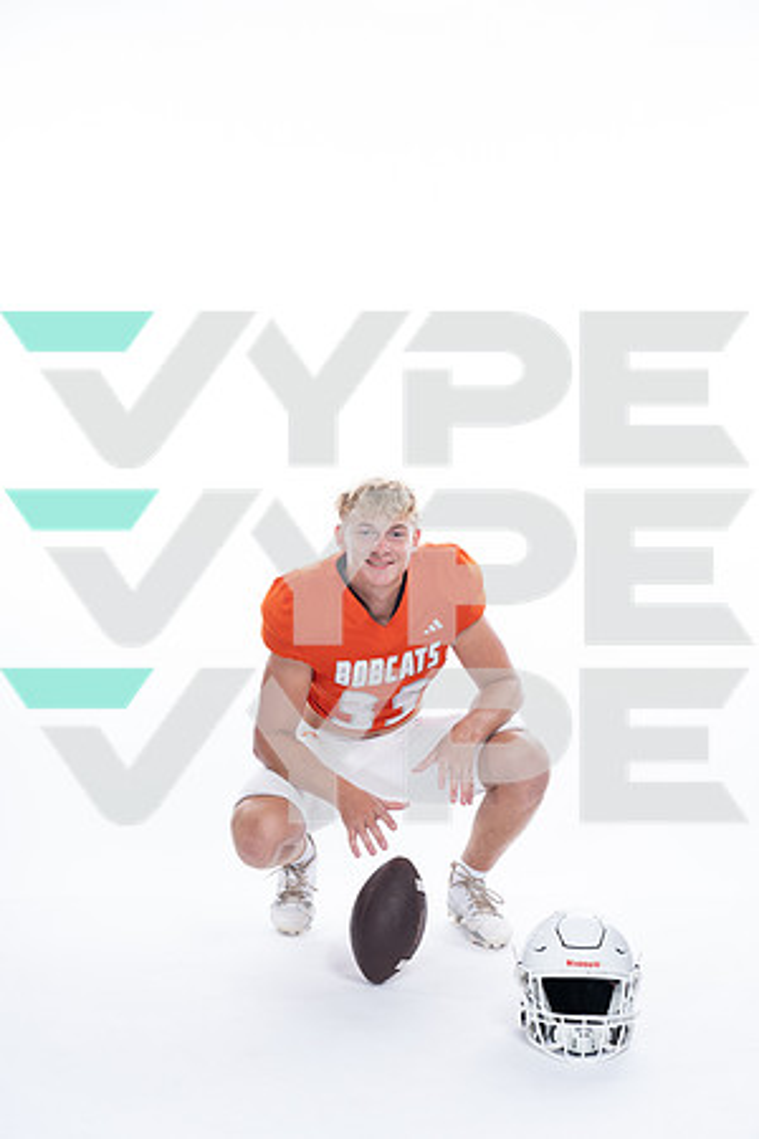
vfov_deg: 32.9
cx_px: 380
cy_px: 570
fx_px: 1929
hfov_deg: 22.3
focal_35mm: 61
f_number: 5.6
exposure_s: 1/250
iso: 400
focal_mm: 61
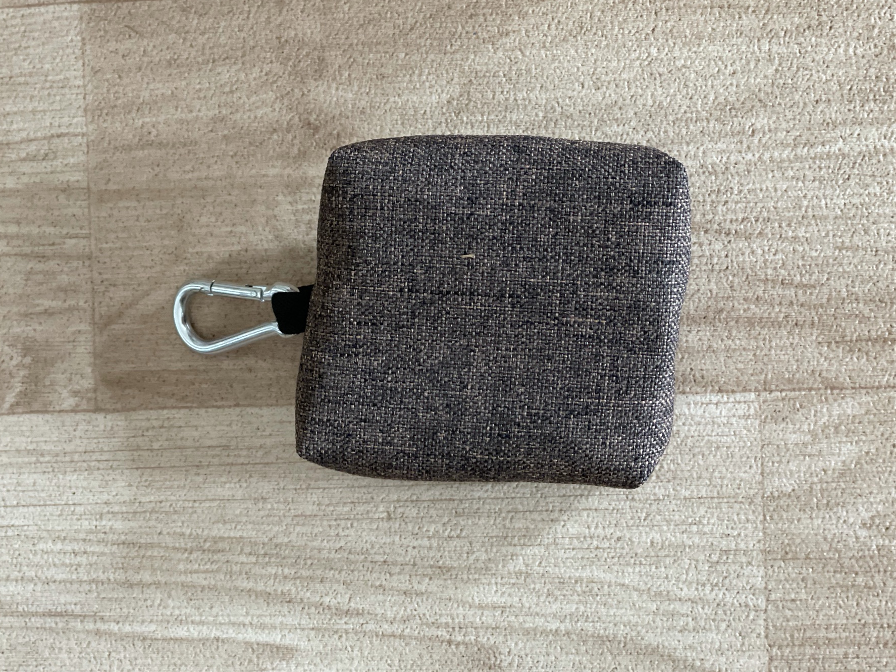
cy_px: 333
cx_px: 415
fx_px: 1553
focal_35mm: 60
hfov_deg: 32.2
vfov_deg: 24.4
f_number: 2
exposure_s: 1/50
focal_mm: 6
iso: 200
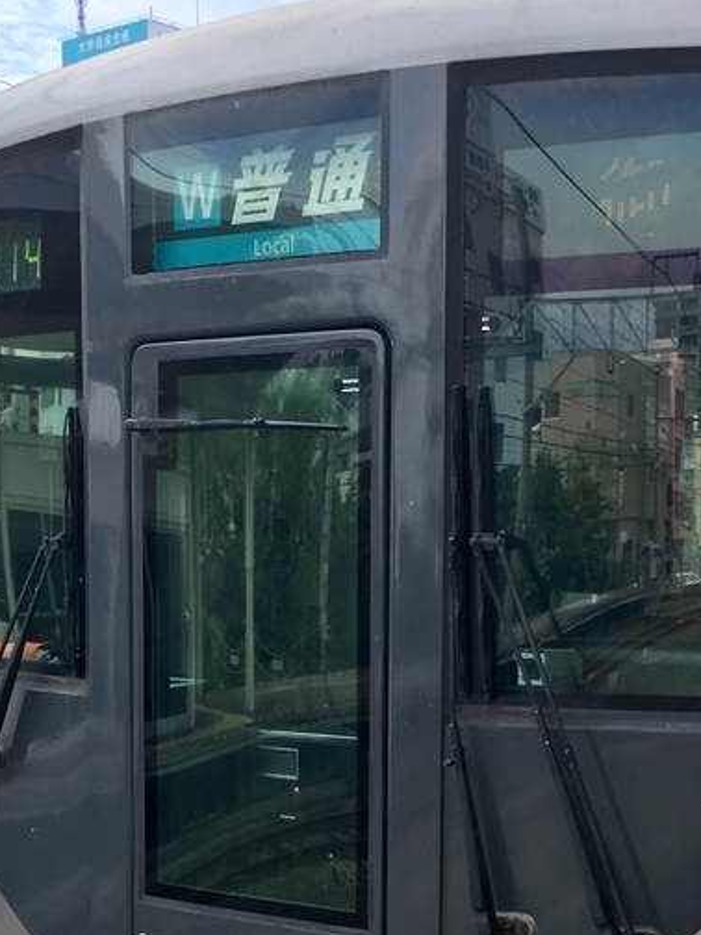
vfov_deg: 27.6
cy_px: 751
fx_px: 1863
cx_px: 527
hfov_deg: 21.1
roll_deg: -0.2
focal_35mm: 69
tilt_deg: -4.5
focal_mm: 4.15
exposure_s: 1/874
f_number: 2.2
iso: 25
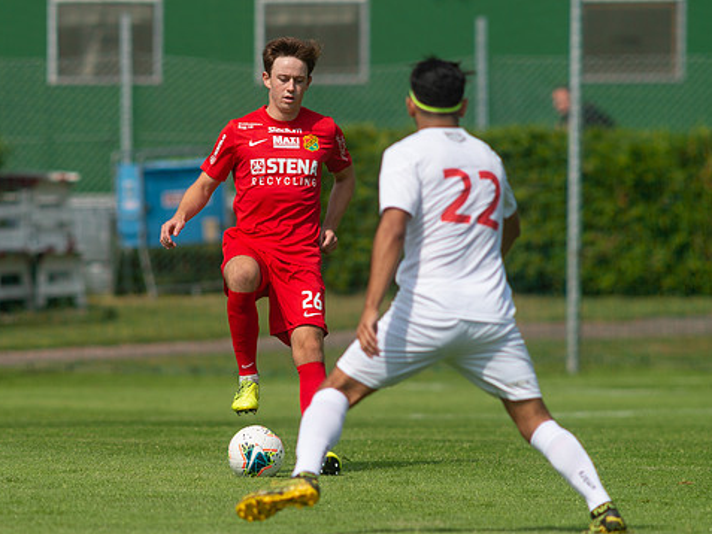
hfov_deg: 3.0
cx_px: 248
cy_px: 281
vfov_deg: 2.2
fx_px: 13661
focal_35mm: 664
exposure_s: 1/1250
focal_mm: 420
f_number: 4
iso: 100
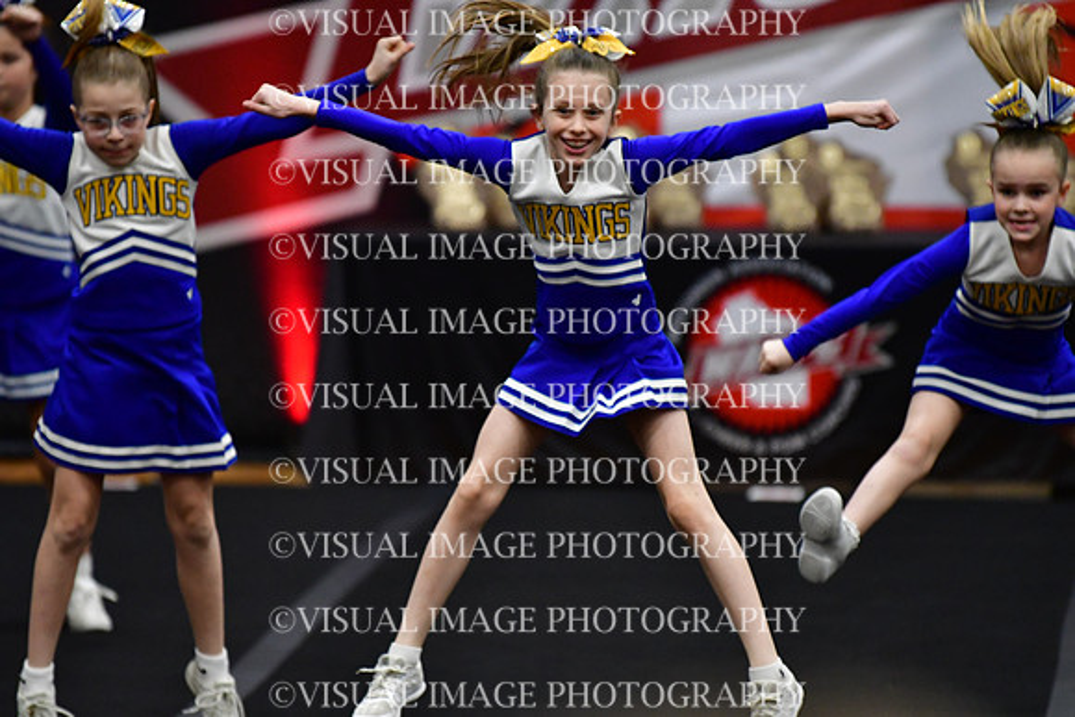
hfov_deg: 6.9
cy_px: 358
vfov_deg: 4.6
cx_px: 538
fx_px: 8960
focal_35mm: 300
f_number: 2.8
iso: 4000
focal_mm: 200
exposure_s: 1/800
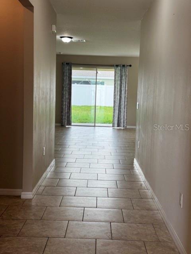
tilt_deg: -5.5
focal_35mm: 48
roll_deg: -1.6
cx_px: 96
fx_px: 353
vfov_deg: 39.7
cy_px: 127
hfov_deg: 30.3
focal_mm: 6.76
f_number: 1.78
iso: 50
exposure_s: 1/139
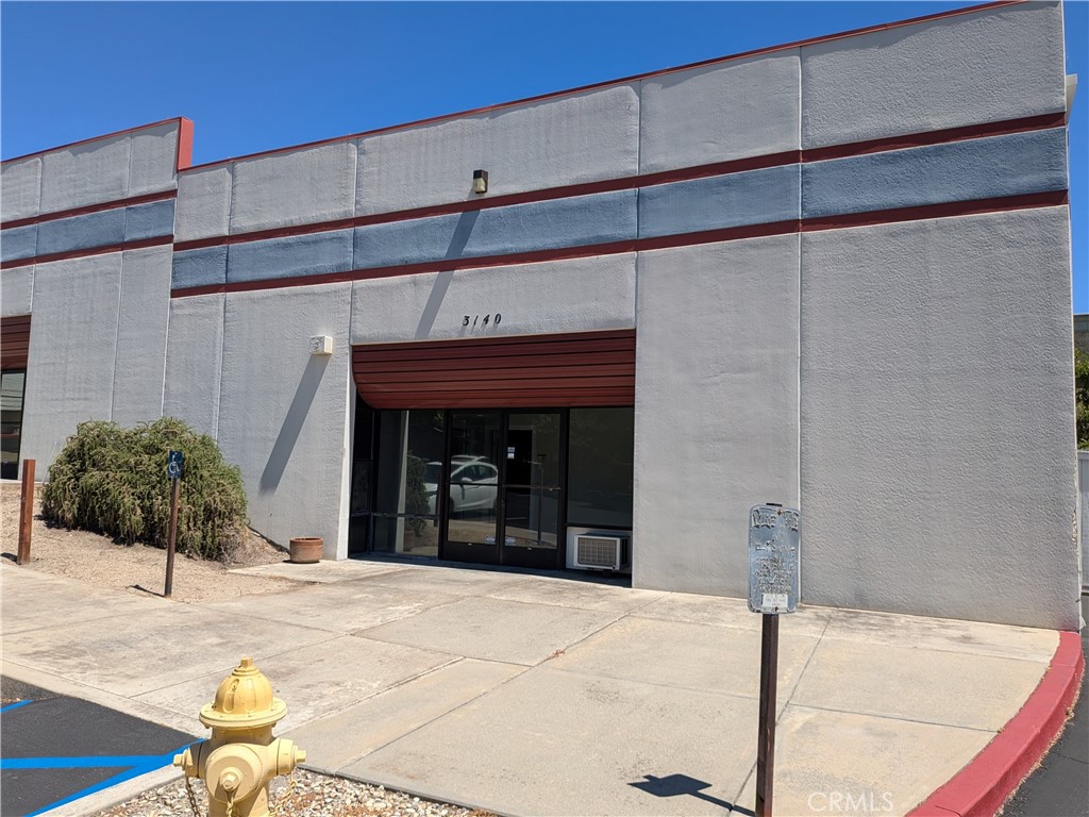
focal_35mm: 24
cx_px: 544
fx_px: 755
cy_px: 408
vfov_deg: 56.8
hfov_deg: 71.6
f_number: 1.7
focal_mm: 4.53
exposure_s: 1/2381
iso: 44
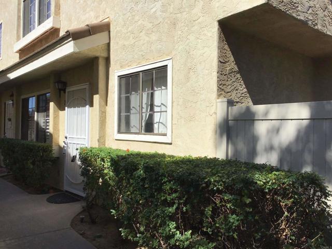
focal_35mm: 31
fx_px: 297
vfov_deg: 45.4
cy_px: 124
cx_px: 166
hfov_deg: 58.4
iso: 25
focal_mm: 3.3
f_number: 2.4
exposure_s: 1/2092
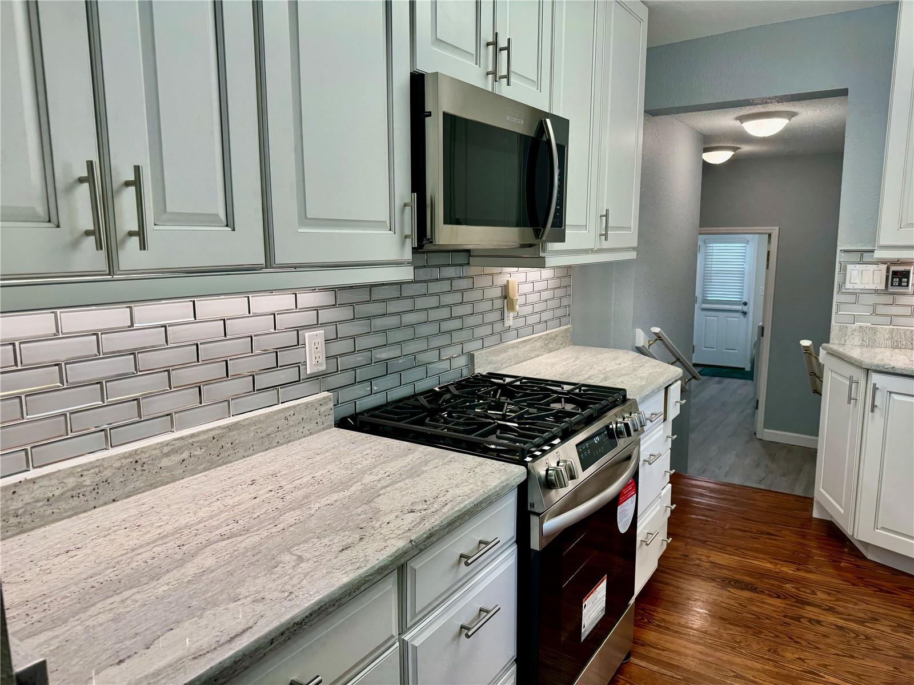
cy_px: 342
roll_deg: +0.2
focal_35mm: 24
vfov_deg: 56.8
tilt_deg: -9.7
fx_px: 634
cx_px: 457
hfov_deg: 71.6
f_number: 1.78
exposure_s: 1/120
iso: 64
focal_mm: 6.76
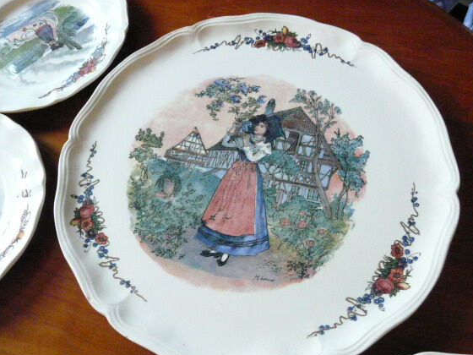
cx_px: 215
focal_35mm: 32
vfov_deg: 44.1
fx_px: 437
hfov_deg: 56.7
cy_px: 195
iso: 1250
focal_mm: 4.6
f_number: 3.6
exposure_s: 1/100
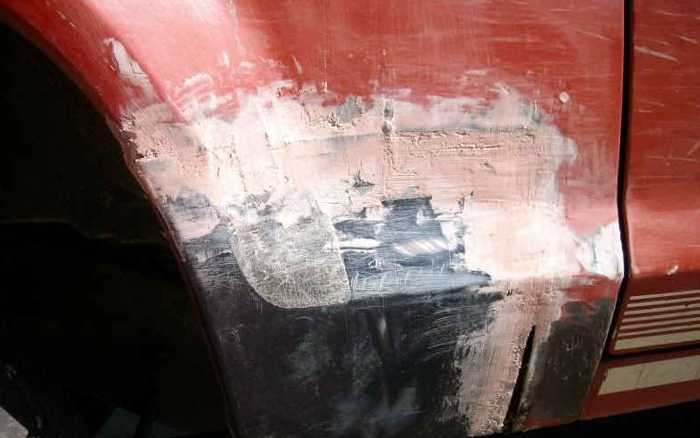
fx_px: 725
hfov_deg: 51.5
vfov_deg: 33.5
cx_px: 349
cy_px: 247
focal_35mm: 38
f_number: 7.2
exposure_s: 1/128
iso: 80
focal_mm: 5.8
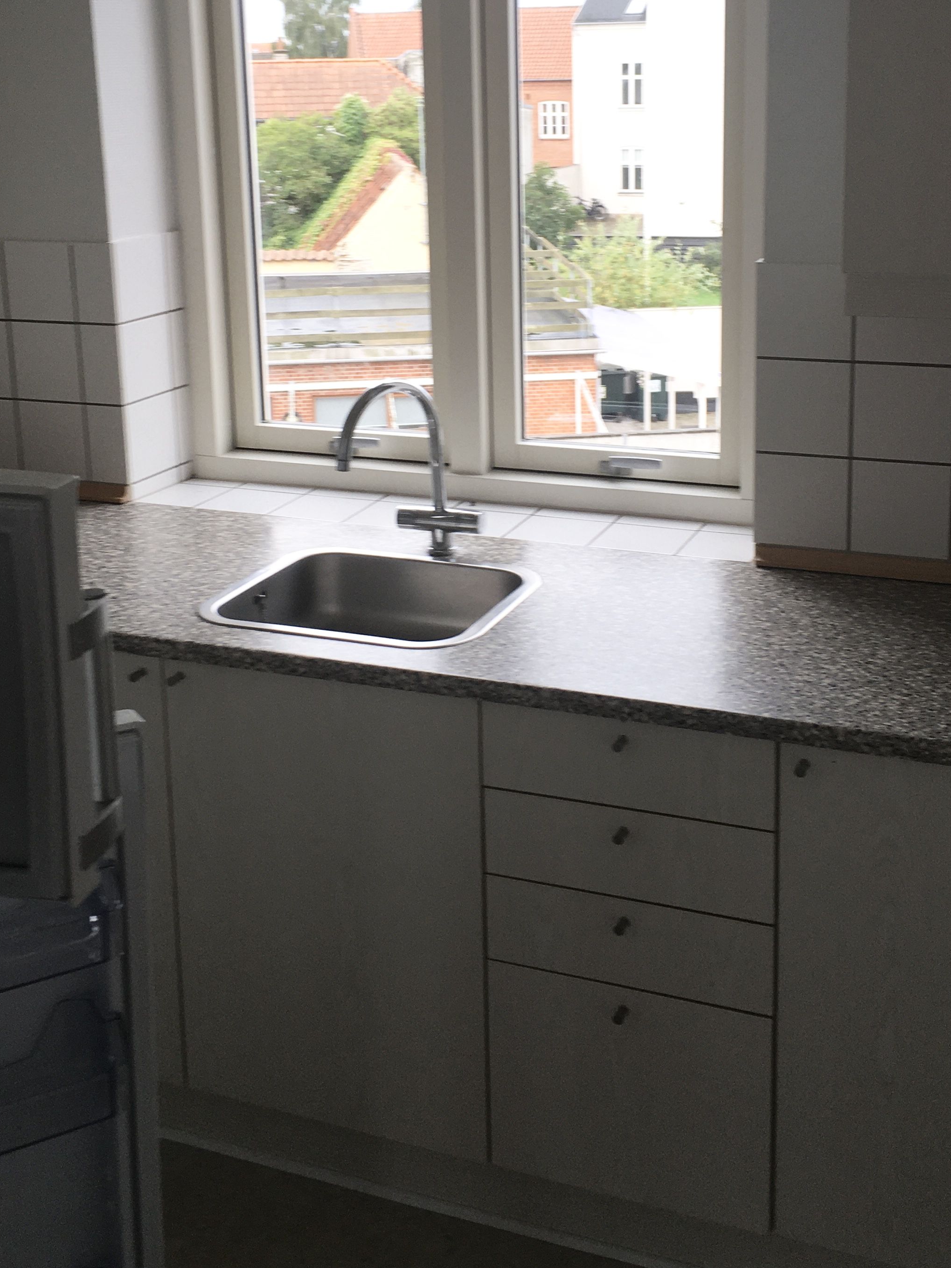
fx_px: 1575
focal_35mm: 43
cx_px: 489
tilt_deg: -12.9
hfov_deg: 33.6
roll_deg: +1.8
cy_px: 394
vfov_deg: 43.1
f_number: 2.2
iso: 25
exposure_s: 1/100
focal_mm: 4.15
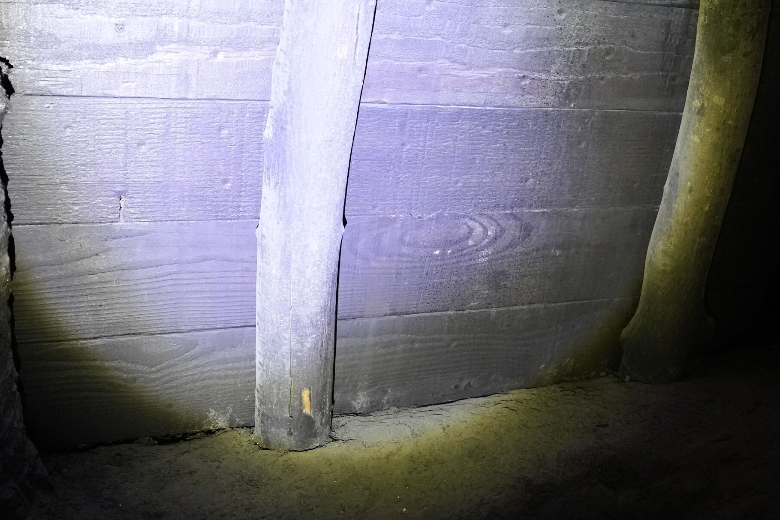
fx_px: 823
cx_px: 419
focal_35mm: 38
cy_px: 188
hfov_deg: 50.6
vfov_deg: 34.8
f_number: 2.8
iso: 4000
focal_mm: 16
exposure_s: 1/30
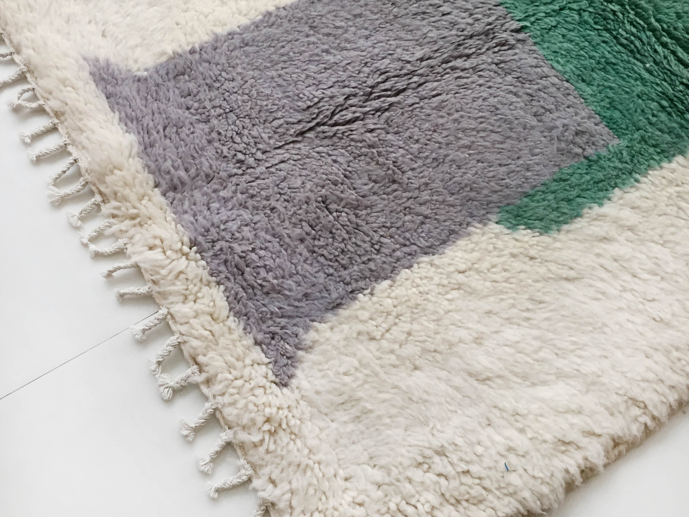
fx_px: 776
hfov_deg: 47.9
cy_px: 251
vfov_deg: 36.8
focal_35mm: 39
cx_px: 344
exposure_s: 1/33
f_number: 2.2
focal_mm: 4.15
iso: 64
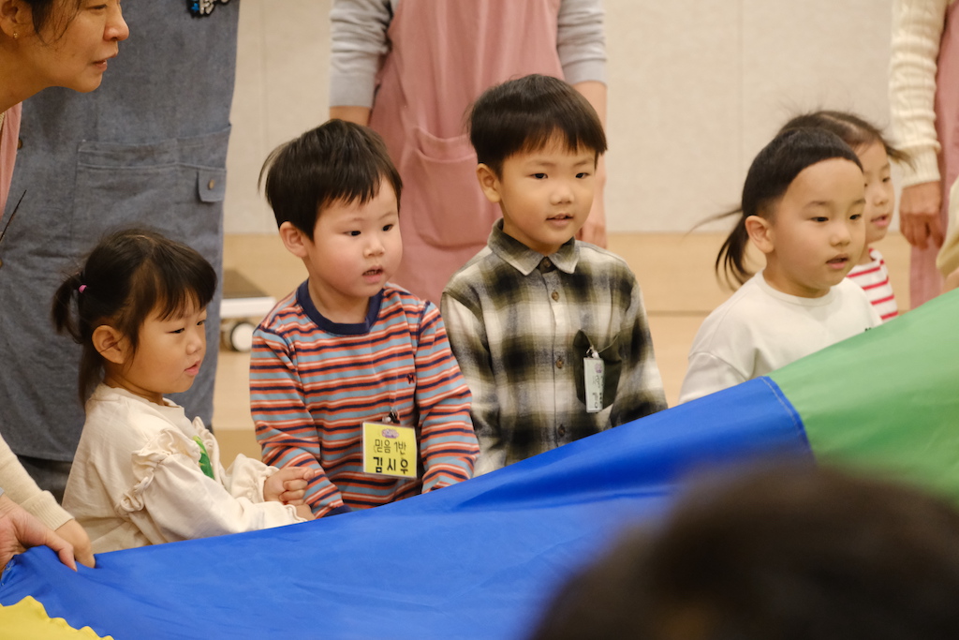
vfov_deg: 13.0
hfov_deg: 19.5
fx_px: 2797
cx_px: 480
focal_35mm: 105
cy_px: 320
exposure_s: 1/160
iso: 4000
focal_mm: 70
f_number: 4
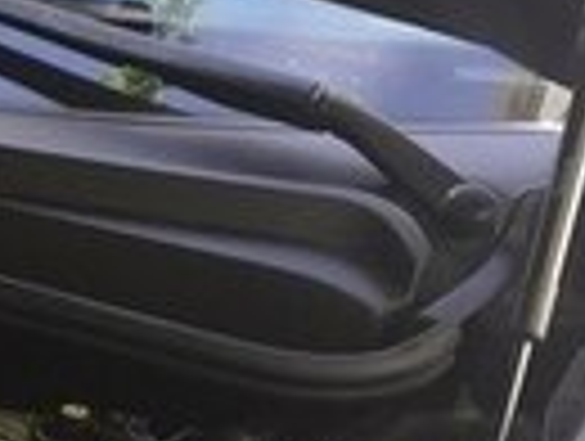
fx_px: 2489
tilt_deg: -30.2
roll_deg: -1.8
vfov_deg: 9.9
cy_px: 614
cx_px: -508
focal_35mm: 147
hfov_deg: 12.2
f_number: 2.2
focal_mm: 4.15
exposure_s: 1/100
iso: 32
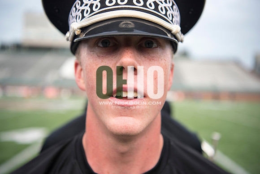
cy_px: 87
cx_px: 130
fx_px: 318
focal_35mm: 44
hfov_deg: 44.5
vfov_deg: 30.5
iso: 400
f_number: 2.8
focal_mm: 44
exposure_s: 1/2000
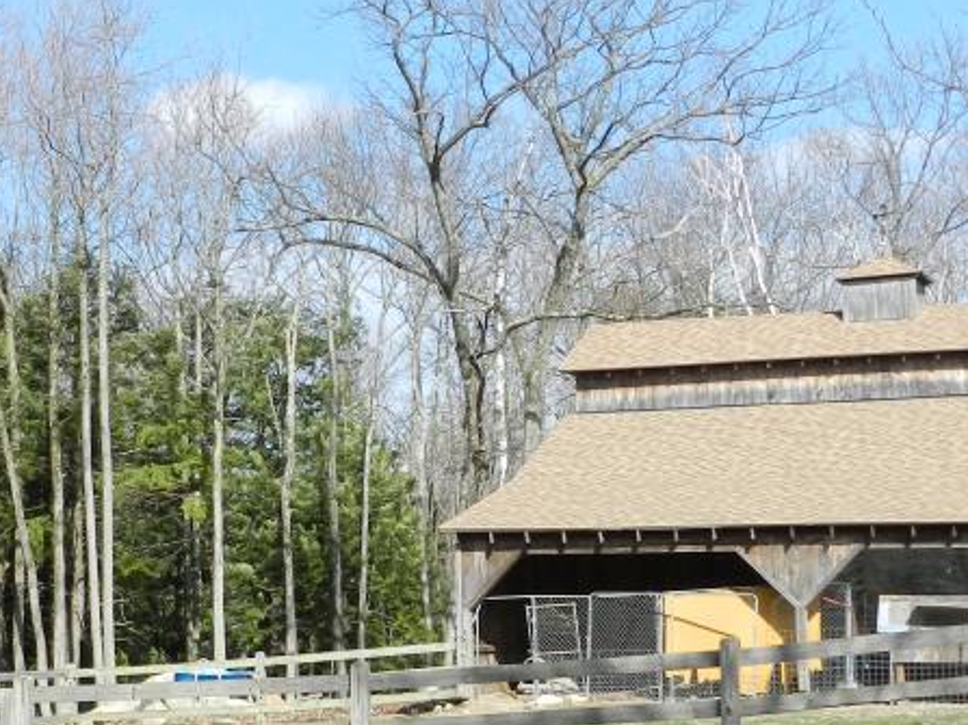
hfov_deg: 22.3
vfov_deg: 16.9
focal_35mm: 87
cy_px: 474
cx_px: 230
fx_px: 2432
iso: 160
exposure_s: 1/800
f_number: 4
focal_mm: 6.7
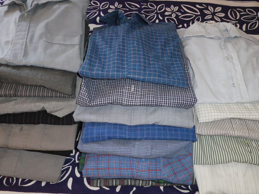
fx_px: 262
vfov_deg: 40.7
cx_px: 133
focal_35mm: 35
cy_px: 101
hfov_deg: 52.6
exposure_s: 1/60
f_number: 2.6
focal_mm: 4.9
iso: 400
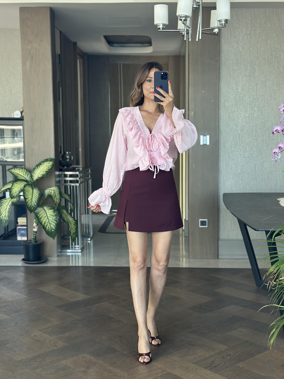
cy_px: 198
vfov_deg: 37.5
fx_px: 558
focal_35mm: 51
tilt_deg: -16.9
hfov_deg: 28.6
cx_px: 147
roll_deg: -0.3
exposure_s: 1/77
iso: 125
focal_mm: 6.86
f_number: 1.78
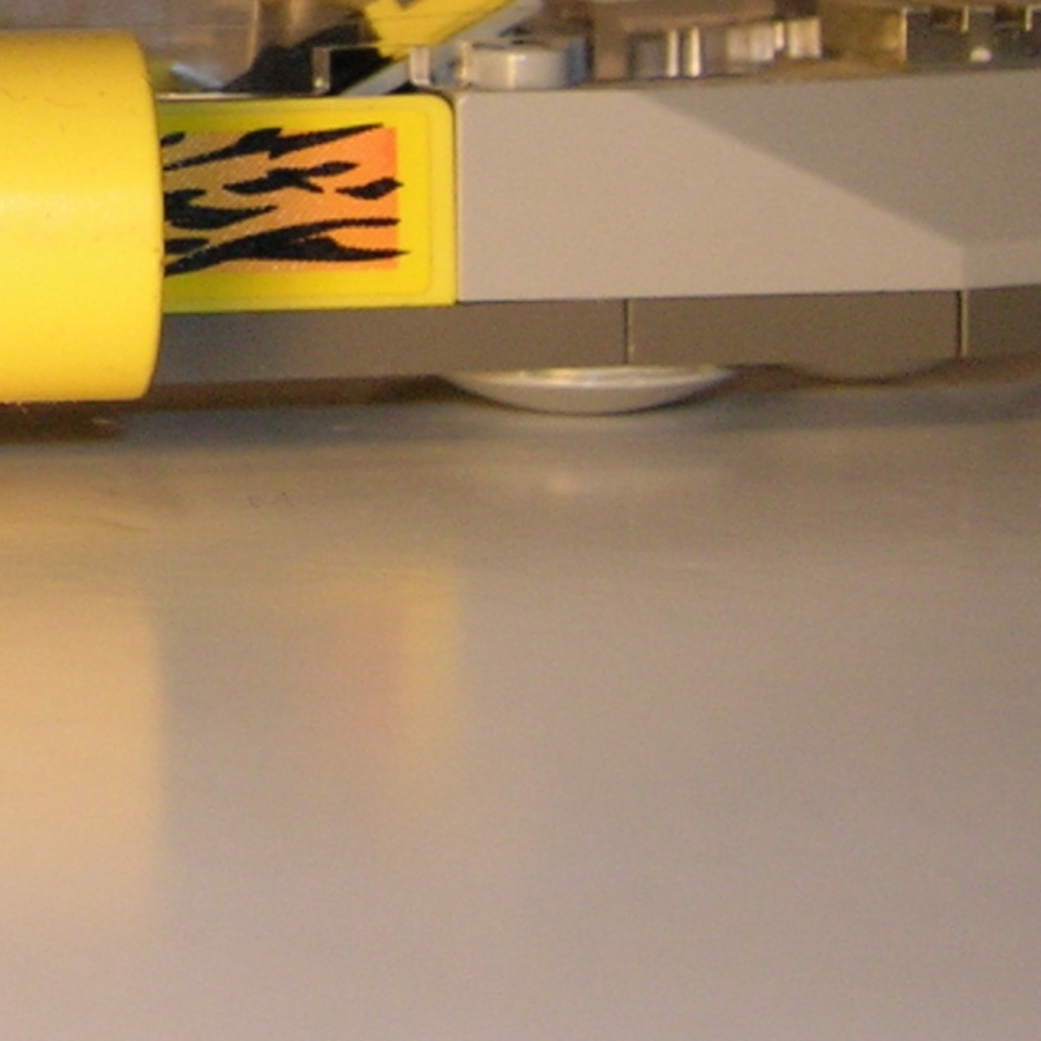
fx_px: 3641
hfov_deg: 15.3
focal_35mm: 107
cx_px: -399
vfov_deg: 15.7
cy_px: -204
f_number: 2.9
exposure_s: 1/30
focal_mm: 5.7
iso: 117
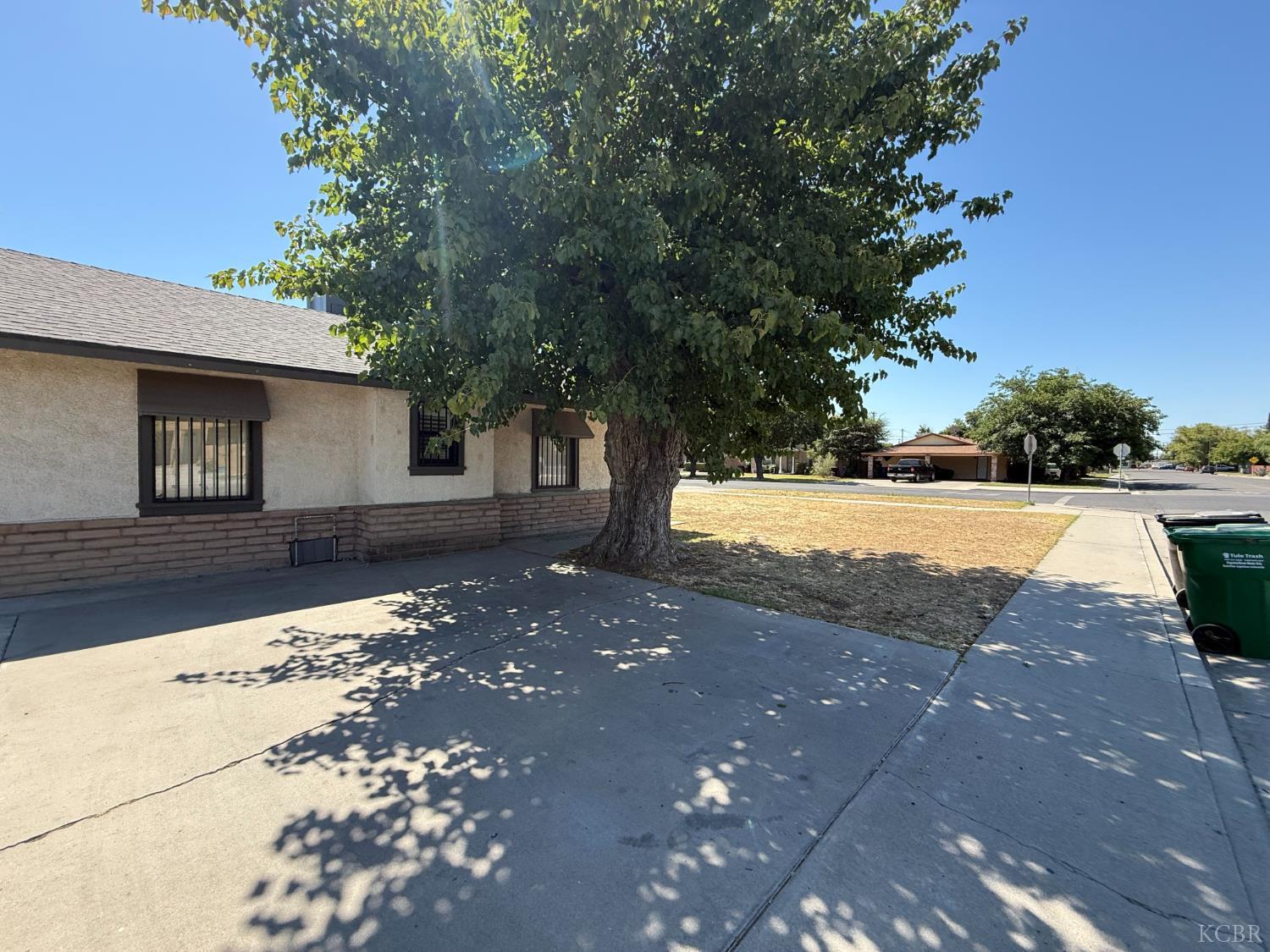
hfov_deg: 102.1
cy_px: 476
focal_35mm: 14
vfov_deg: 85.7
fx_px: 514
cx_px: 635
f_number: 2.2
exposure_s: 1/651
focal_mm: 2.22
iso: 64
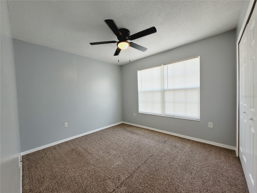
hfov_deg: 106.2
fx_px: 97
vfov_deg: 89.9
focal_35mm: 13
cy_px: 96
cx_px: 128
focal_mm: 1.74
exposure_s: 1/60
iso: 125
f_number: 2.2
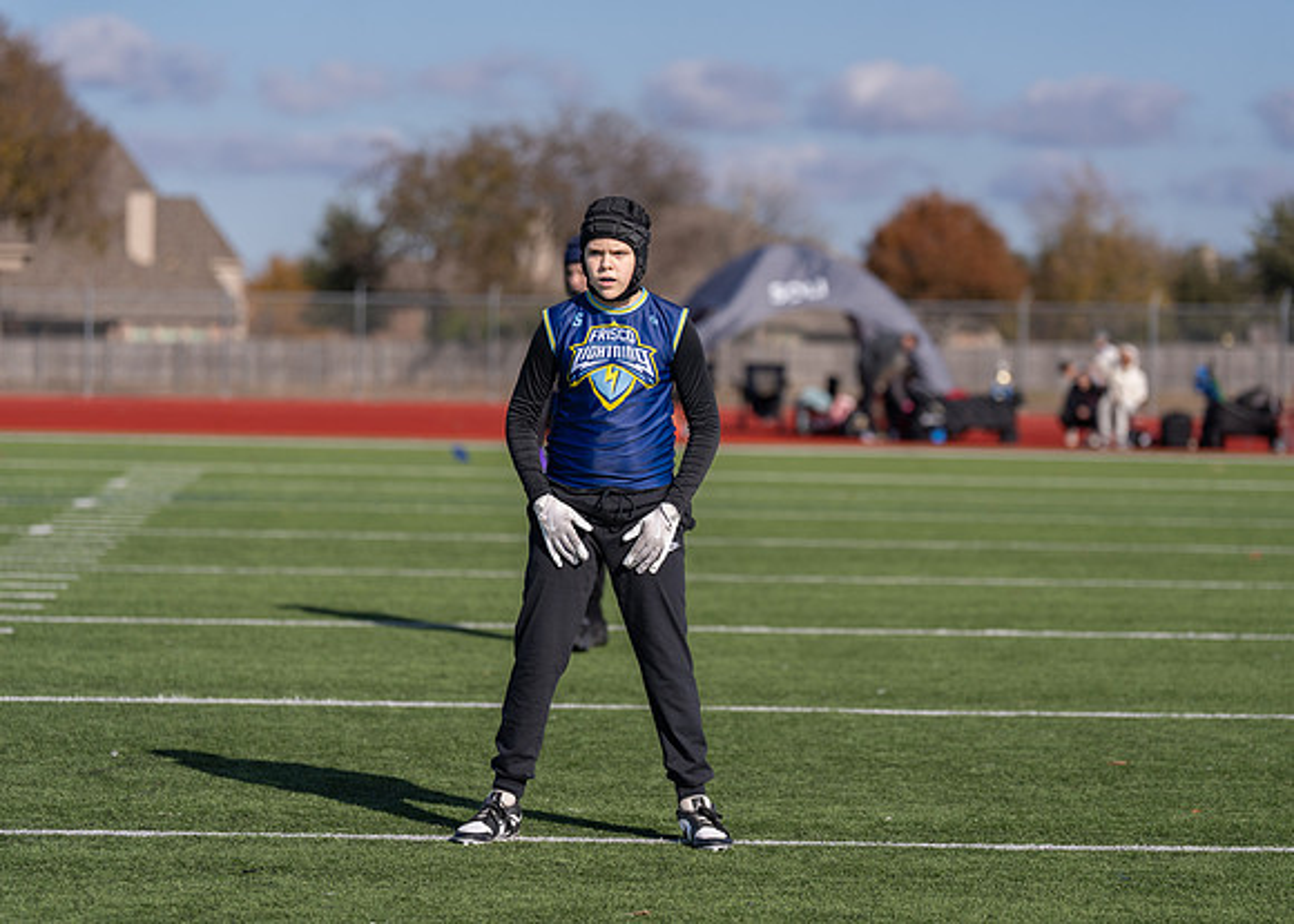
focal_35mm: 131
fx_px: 4812
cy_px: 462
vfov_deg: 11.0
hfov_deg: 15.3
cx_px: 647
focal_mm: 125
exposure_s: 1/5000
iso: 160
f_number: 2.8
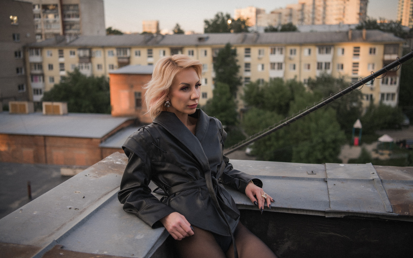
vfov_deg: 31.2
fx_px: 461
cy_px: 138
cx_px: 207
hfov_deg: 48.2
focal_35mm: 41
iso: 100
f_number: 2.8
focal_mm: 40
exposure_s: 1/160
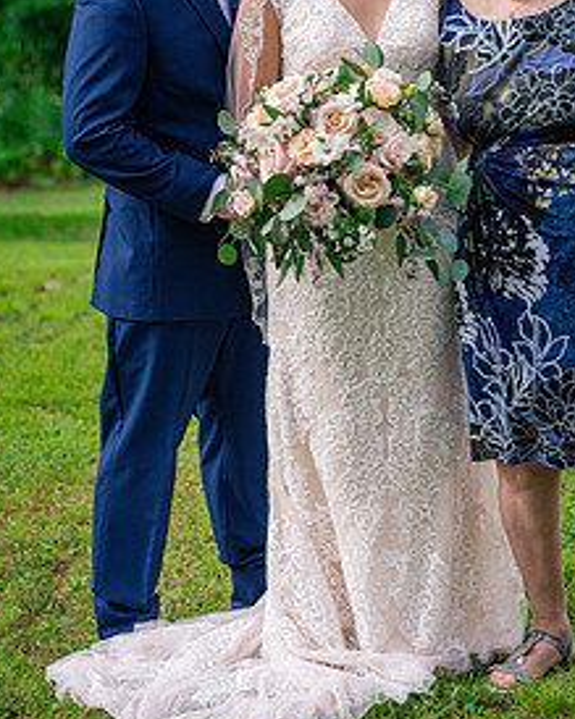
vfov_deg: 14.6
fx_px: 2788
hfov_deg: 11.8
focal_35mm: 131
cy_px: 163
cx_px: 357
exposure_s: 1/3200
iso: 500
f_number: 3.5
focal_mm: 85
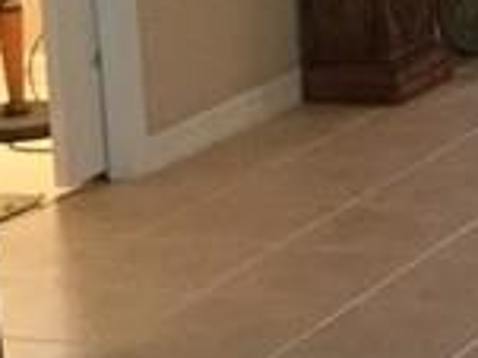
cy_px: -16
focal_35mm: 210
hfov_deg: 9.2
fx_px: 2898
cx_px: 744
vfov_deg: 7.0
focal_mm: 3.3
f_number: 2.4
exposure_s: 1/30
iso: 200
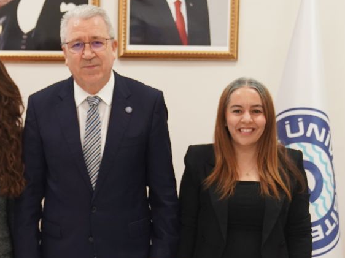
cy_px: 159
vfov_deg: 19.1
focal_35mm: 77
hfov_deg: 25.1
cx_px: 88
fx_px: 767
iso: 1600
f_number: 3.2
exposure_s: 1/125
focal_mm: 30
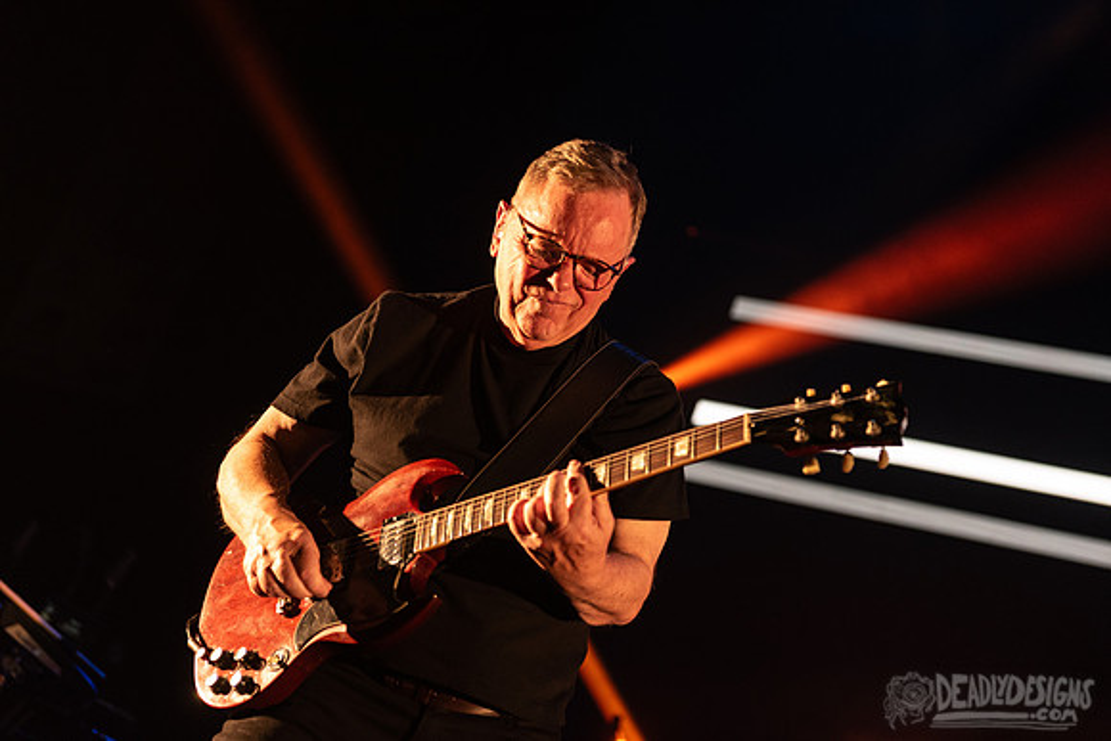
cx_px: 556
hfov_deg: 28.8
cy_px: 370
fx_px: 2161
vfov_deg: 19.5
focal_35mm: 70
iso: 2000
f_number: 3.2
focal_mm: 70
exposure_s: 1/500
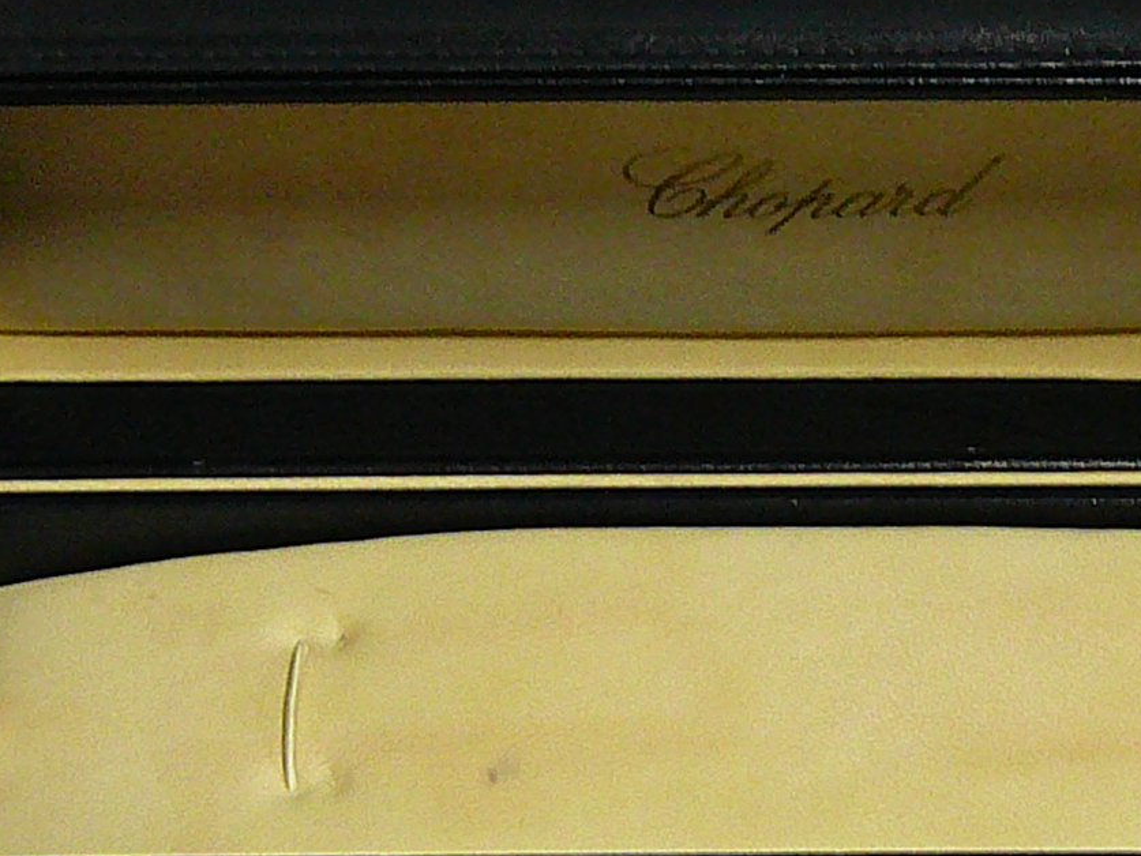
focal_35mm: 107
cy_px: 868
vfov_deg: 13.6
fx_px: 3527
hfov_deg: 18.3
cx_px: 731
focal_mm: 5.2
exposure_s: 1/8
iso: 200
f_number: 2.8
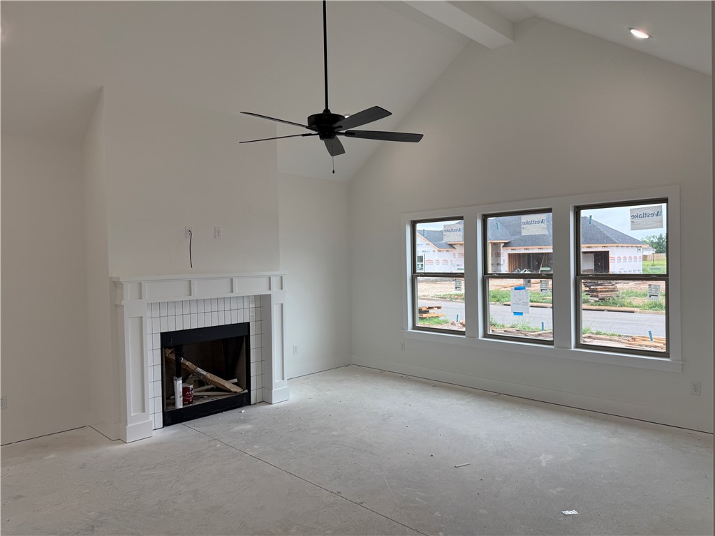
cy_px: 268
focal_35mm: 24
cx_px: 358
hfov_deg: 71.6
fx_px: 496
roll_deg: +1.1
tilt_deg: -1.1
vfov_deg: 56.8
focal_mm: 6.76
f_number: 1.78
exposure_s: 1/339
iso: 100
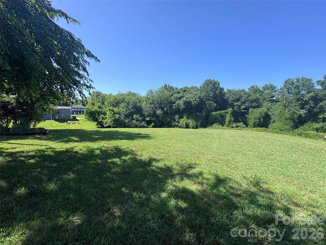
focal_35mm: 14
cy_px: 122
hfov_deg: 102.1
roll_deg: +0.0
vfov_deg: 85.7
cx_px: 163
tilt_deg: -4.3
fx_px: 132
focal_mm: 2.22
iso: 50
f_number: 2.2
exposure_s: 1/968
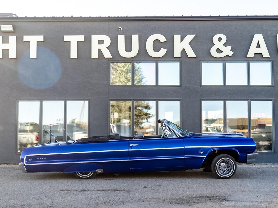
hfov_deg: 40.7
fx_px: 374
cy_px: 114
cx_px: 152
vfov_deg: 31.1
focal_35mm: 47
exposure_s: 1/125
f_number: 4
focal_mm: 39
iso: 100
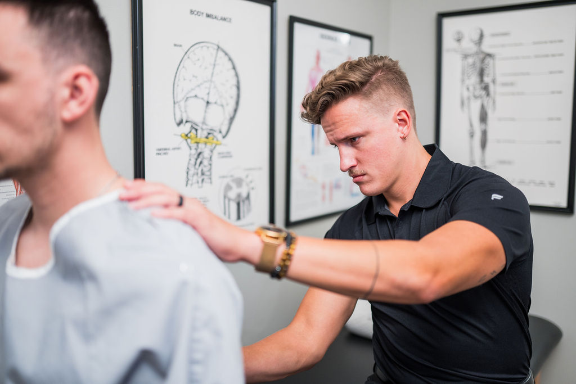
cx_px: 288
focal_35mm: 35
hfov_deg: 54.4
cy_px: 192
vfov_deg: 37.9
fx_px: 560
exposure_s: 1/320
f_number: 1.4
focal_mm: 35
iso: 640
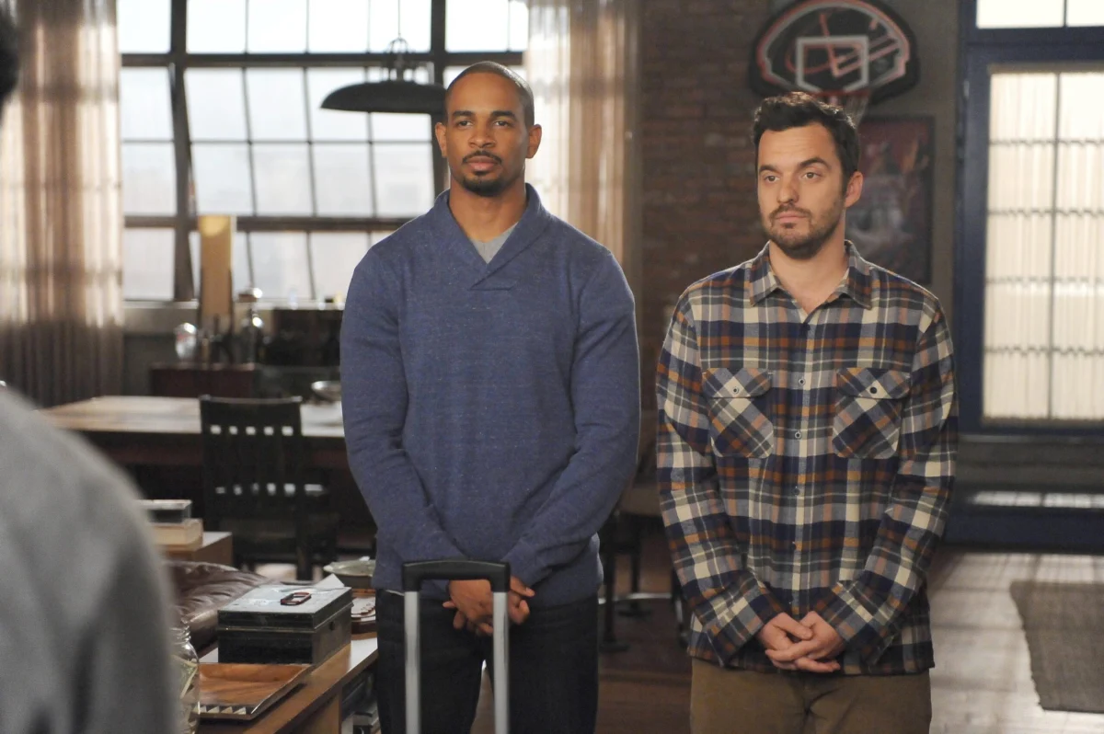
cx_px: 552
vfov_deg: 19.4
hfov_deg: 28.9
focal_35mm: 70
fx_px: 2145
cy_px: 367
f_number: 3.2
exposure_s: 1/125
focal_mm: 70
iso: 5000
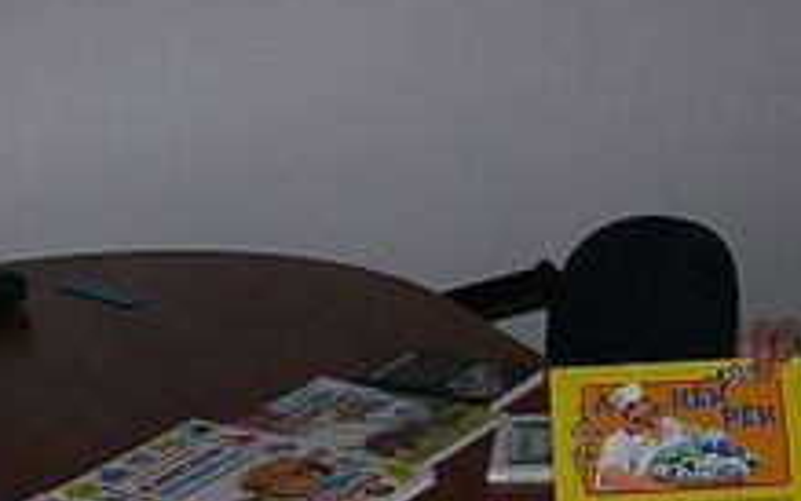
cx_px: 717
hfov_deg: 23.7
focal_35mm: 85
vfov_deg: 15.3
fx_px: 1856
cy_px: 380
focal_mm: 8.6
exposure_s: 1/30
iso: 100
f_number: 4
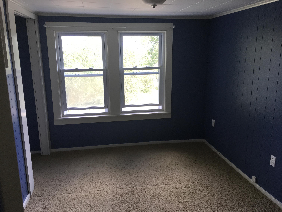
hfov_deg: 61.7
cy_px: 106
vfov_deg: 48.2
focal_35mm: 29
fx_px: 236
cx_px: 141
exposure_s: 1/60
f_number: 2.2
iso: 32
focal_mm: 4.15
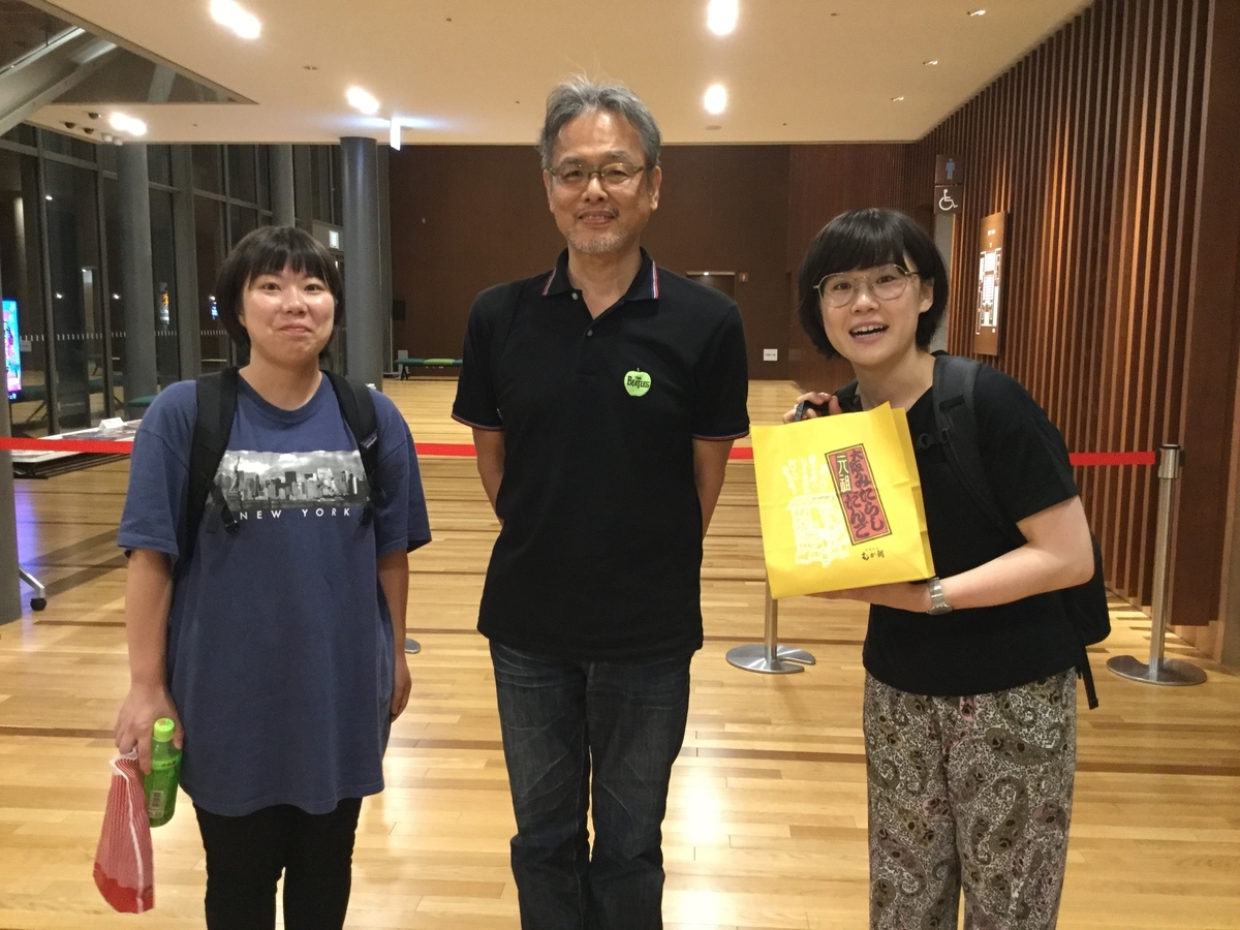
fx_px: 1110
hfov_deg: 58.4
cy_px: 465
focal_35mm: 31
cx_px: 620
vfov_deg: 45.4
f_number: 2.4
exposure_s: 1/24
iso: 200
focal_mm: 3.3
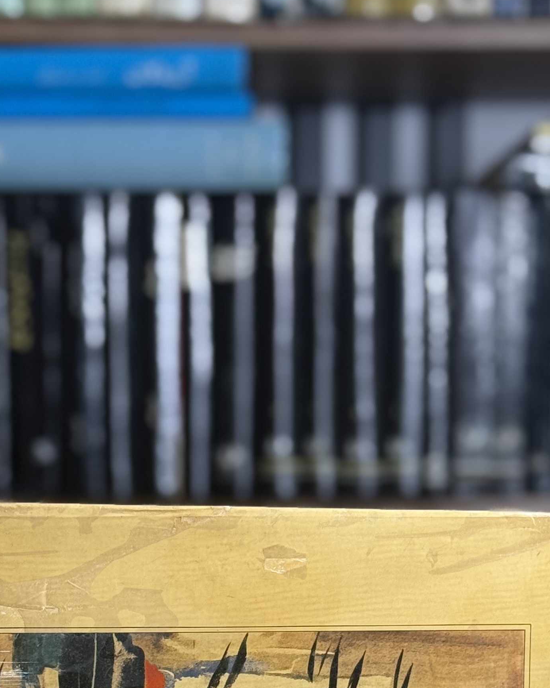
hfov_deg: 14.1
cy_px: 712
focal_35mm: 109
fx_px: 2218
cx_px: 255
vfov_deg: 17.2
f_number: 1.78
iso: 80
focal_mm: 6.76
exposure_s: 1/100
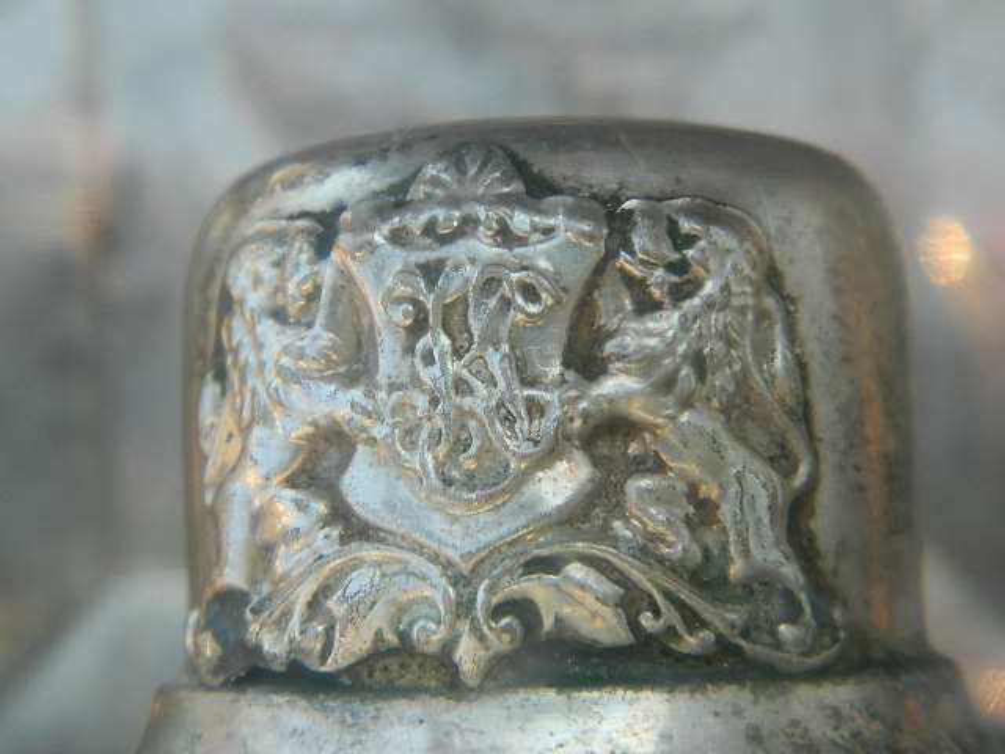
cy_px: 377
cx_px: 502
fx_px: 2990
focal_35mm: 103
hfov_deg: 19.1
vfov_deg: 14.4
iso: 80
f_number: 4.5
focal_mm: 18.6
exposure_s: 1/100
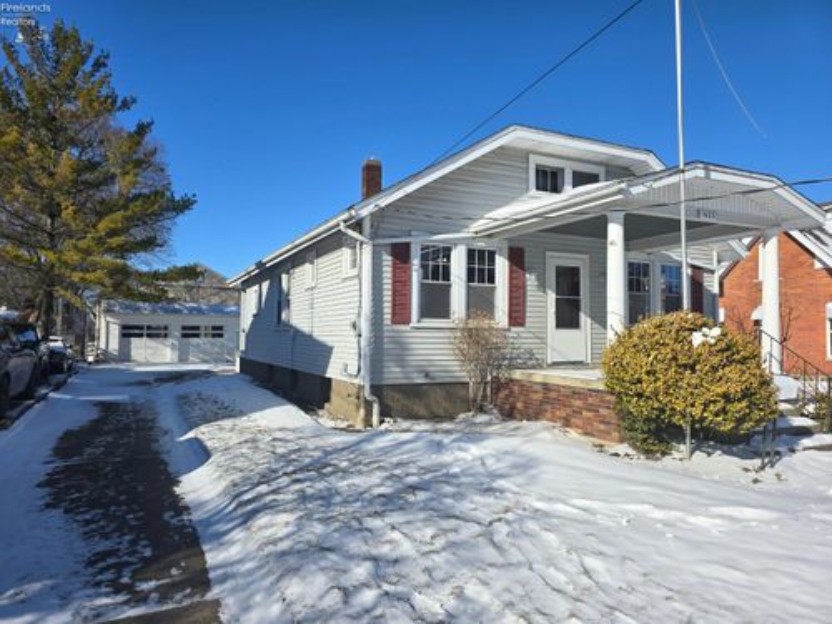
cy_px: 312
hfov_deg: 73.9
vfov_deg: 58.9
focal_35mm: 23
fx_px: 553
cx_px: 416
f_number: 1.7
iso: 12
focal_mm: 6.3
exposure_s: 1/1139
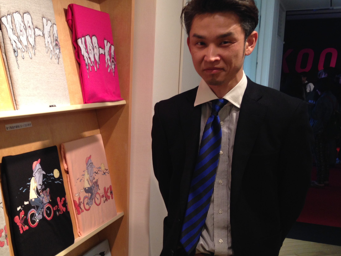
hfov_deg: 38.2
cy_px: 151
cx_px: 96
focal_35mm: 49
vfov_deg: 29.6
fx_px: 483
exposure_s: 1/20
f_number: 2.4
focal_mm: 4.12
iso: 80
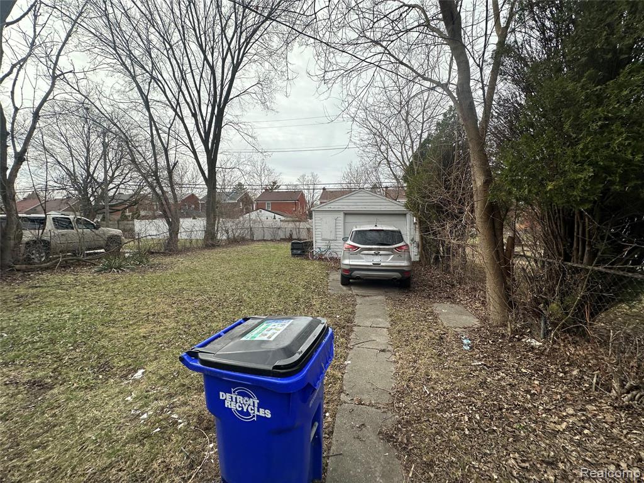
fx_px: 260
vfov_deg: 85.7
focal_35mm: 14
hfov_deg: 102.1
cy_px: 242
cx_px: 322
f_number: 2.2
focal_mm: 2.22
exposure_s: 1/1949
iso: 50
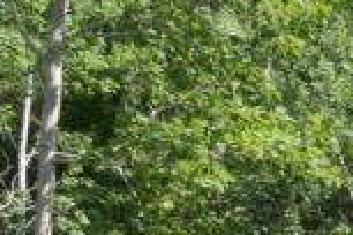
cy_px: 465
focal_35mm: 118
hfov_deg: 10.8
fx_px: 1157
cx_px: 1089
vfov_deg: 10.7
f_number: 13
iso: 320
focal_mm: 10
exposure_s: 1/200
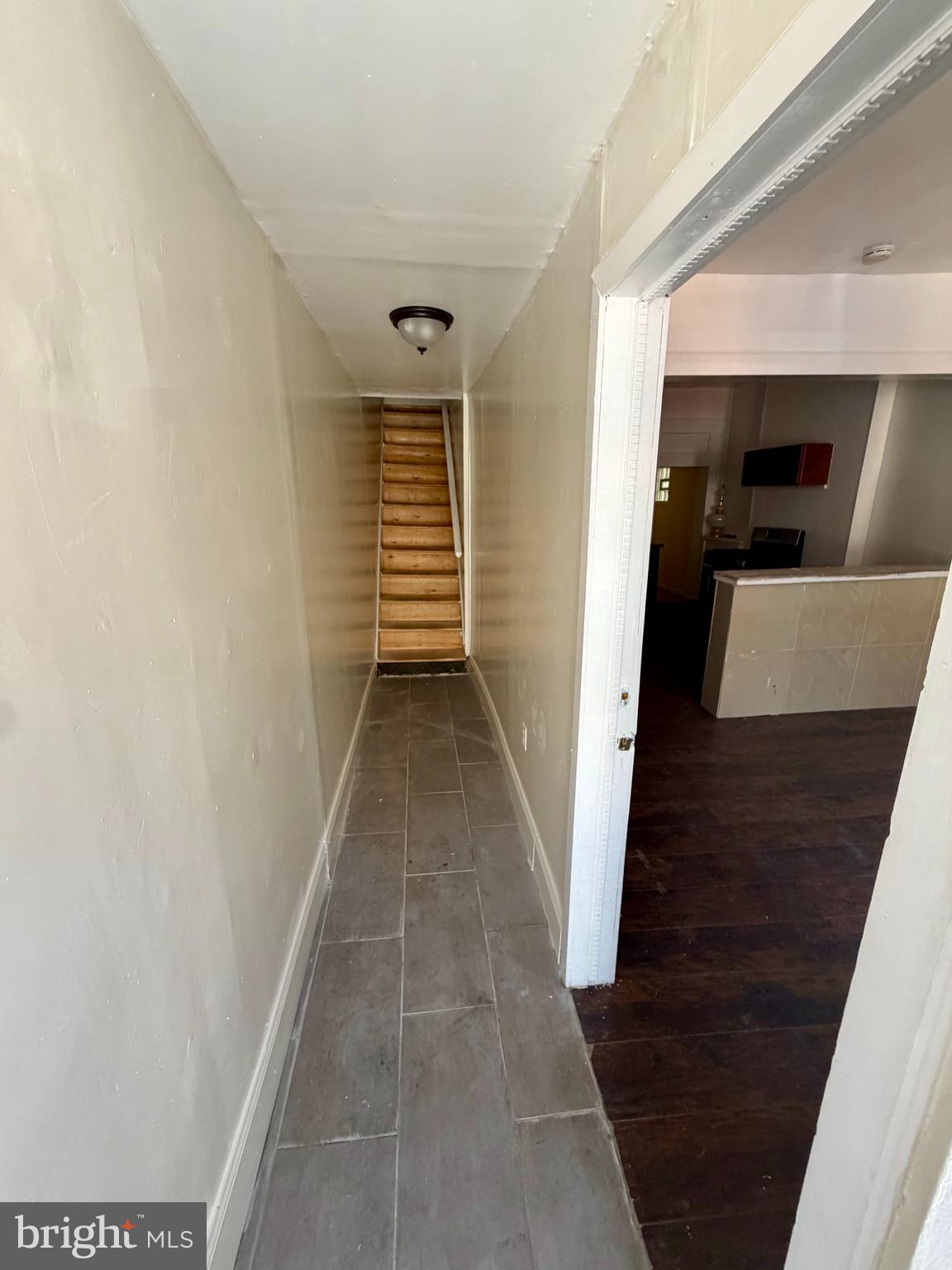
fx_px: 513
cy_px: 635
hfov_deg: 85.7
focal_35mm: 14
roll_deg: +1.4
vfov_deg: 102.1
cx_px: 476
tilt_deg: -15.0
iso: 200
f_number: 2.2
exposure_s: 1/121
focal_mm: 2.22
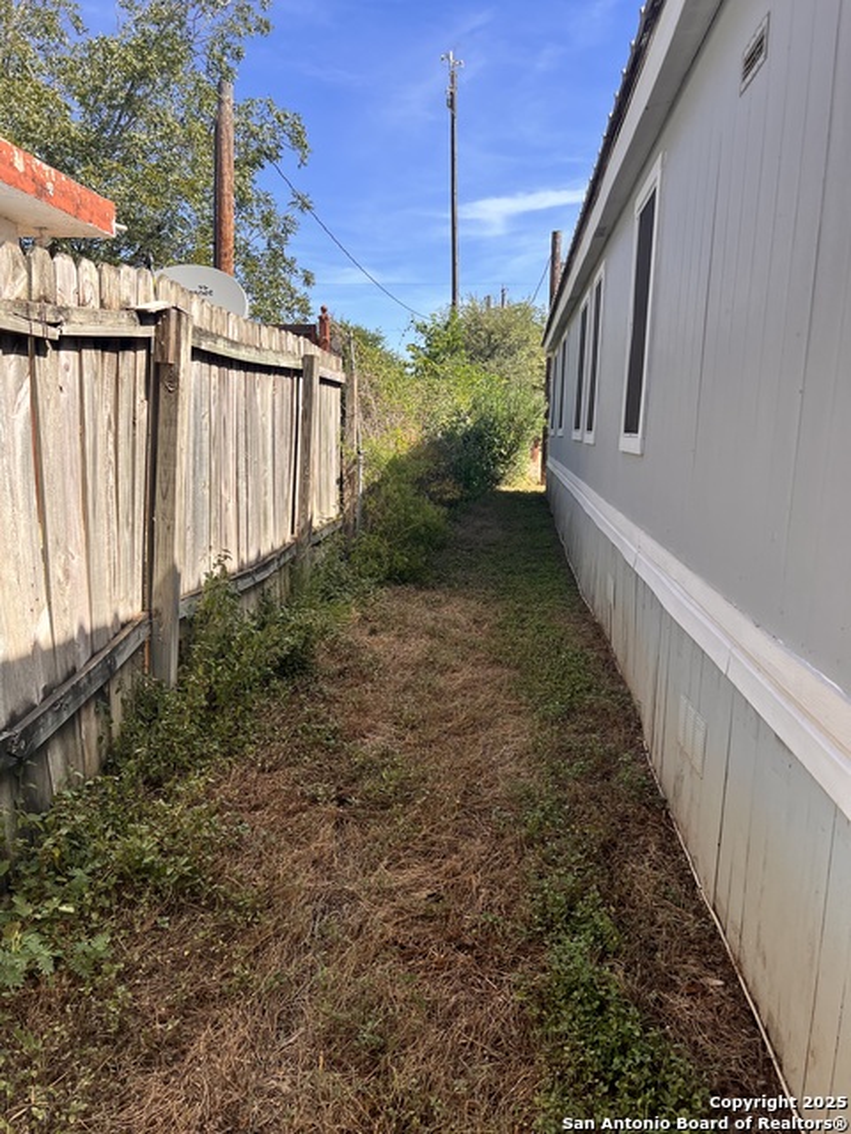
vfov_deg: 67.3
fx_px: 852
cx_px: 426
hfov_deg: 53.1
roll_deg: -0.6
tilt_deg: -9.0
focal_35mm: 26
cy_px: 567
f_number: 1.5
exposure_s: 1/1597
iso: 50
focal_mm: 5.7
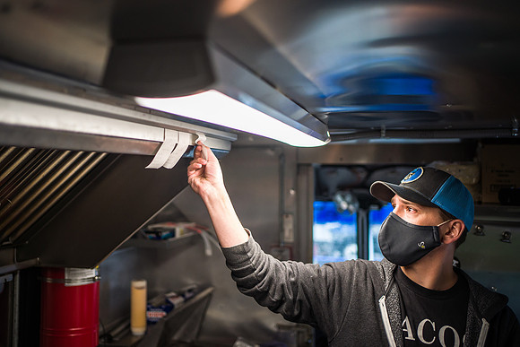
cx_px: 234
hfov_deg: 48.8
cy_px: 163
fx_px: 572
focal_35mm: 40
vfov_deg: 33.7
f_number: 1.8
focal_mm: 35
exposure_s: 1/500
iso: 1250
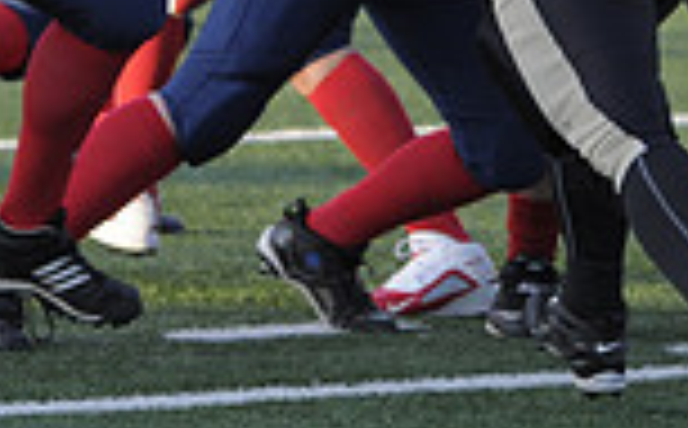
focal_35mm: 852
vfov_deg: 1.5
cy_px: -162
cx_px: 220
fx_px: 15946
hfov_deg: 2.5
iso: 1600
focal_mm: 220
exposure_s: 1/1000
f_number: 5.6
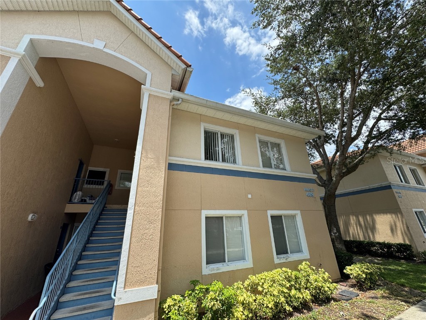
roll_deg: +2.6
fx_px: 172
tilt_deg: +21.3
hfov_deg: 102.1
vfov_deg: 85.7
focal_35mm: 14
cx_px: 213
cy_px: 160
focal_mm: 2.22
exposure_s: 1/1198
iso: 40
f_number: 2.2
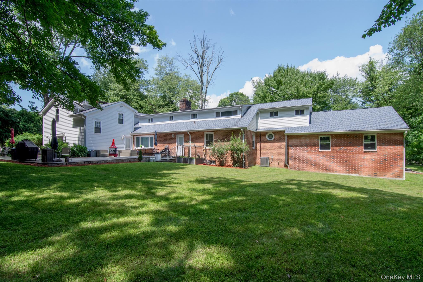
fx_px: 194
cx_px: 212
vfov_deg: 72.0
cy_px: 141
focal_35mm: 16
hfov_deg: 95.0
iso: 640
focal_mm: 11
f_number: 11
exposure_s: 1/250
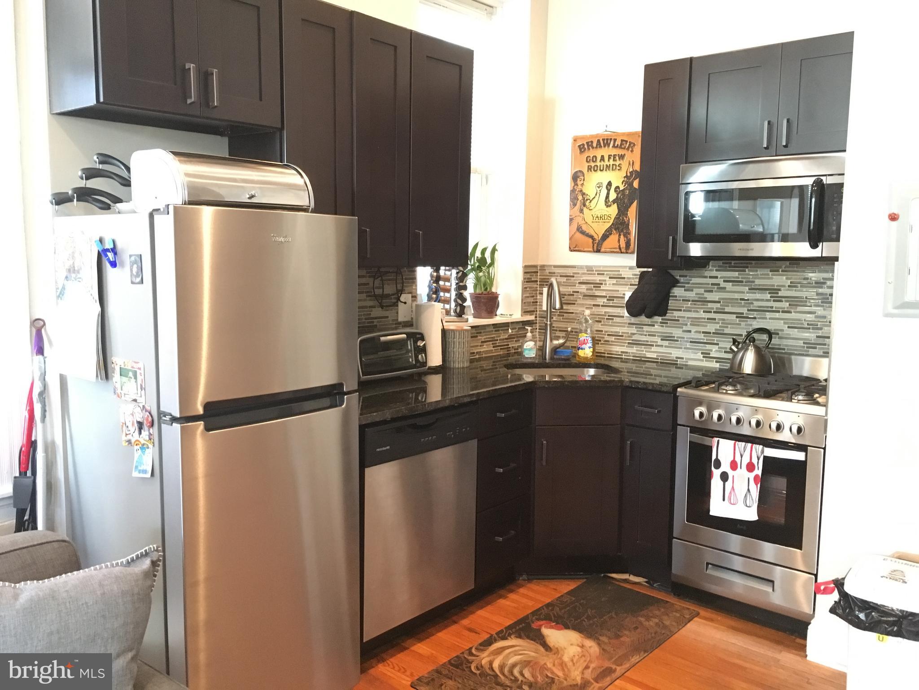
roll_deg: -1.6
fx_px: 770
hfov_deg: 61.7
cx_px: 460
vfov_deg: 48.2
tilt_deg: -7.3
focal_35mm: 29
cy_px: 345
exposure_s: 1/15
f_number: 2.2
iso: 320
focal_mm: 4.15
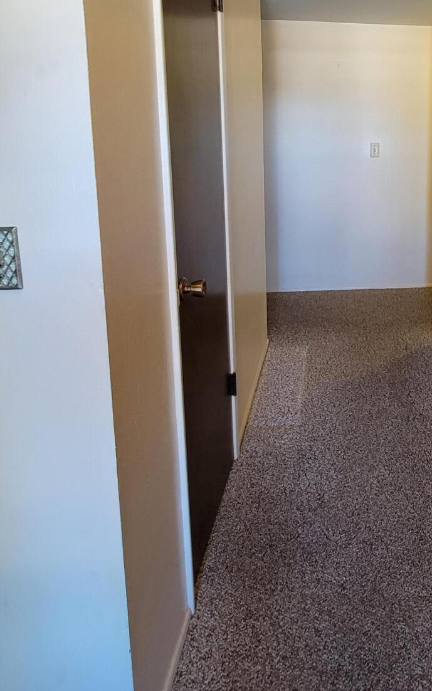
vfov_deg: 69.1
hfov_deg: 44.2
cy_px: 197
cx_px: 400
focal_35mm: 25
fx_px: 471
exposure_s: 1/60
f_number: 2.2
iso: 250
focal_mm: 2.2
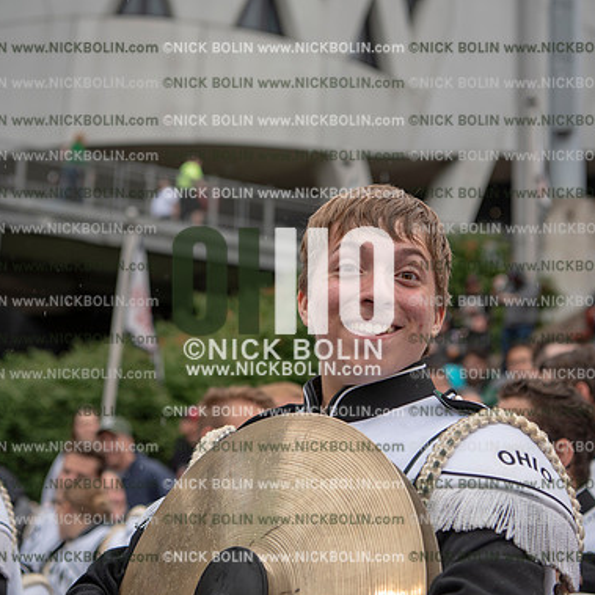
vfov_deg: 26.5
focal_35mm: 65
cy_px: 302
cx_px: 283
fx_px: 1264
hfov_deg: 26.5
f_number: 3.5
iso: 250
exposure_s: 1/800
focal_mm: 50
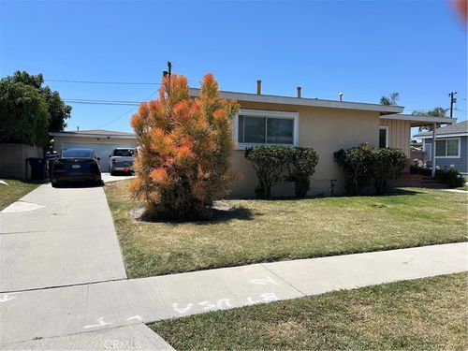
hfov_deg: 67.3
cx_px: 234
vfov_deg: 53.1
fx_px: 352
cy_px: 176
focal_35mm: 26
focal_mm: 5.7
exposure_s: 1/5319
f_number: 1.5
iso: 50
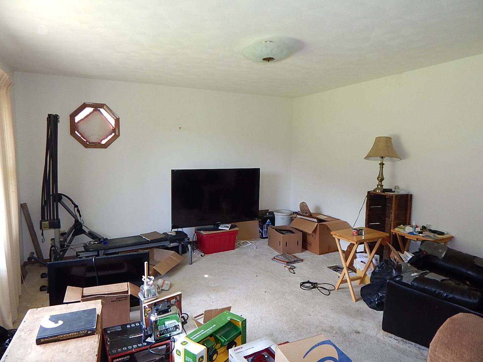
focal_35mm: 22
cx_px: 242
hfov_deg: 76.4
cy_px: 181
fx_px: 307
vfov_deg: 61.1
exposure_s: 1/30
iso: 140
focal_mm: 4
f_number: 3
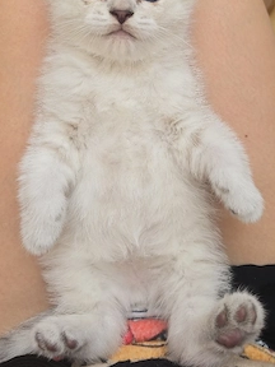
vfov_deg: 55.8
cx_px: 150
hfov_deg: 44.1
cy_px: 127
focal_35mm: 32
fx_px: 339
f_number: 1.7
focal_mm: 6.3
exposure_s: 1/182
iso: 32
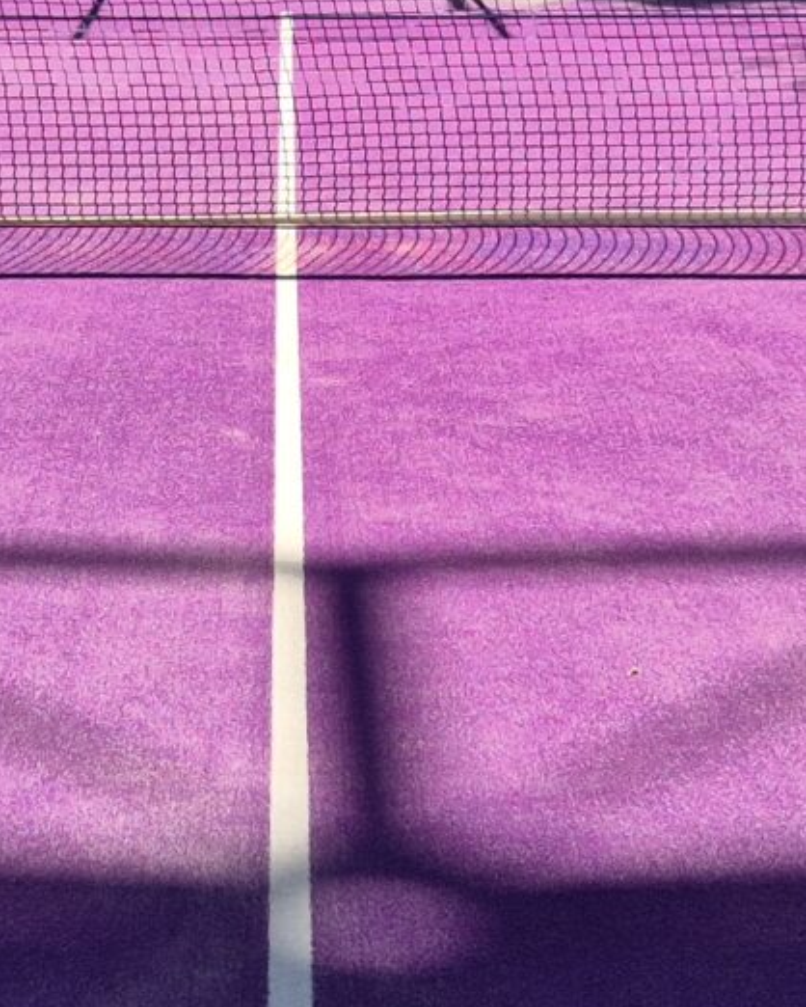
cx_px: 229
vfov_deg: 17.3
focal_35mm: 110
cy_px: 143
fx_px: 3278
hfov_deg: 14.0
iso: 25
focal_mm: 5.4
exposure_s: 1/1100
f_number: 1.8
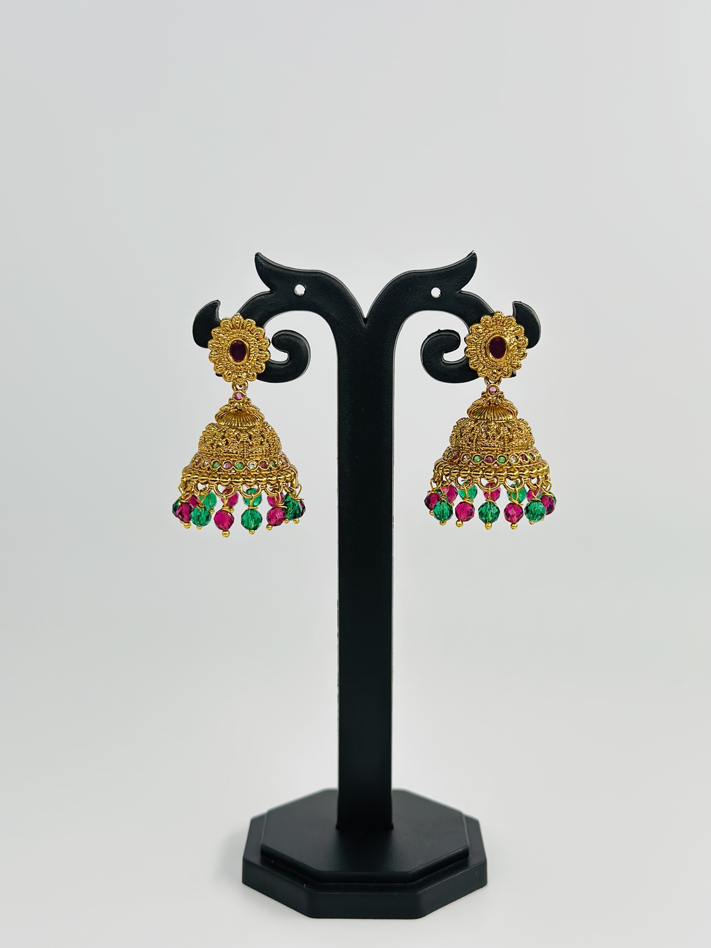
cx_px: 356
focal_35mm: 48
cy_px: 474
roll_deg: -1.7
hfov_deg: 30.3
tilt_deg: -9.2
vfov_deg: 39.7
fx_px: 1315
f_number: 1.78
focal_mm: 6.86
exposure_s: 1/1414
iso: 80
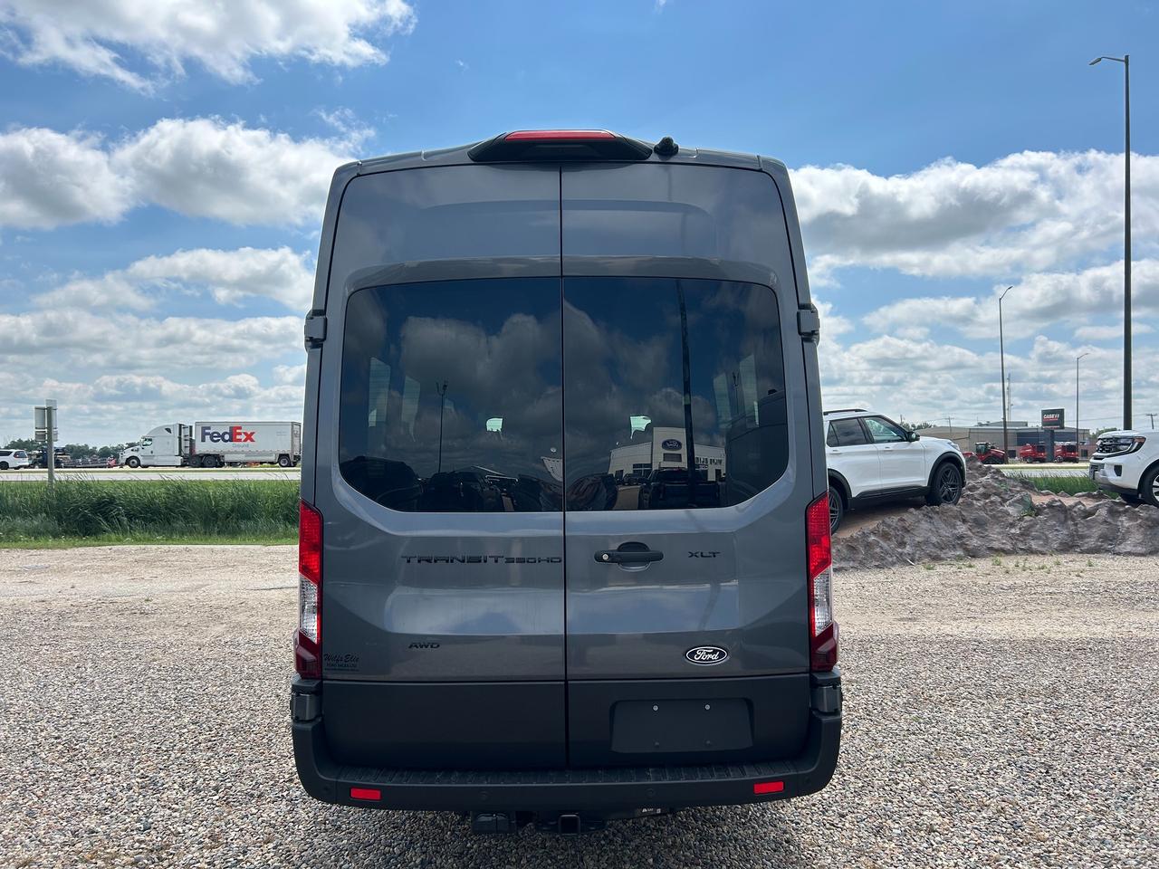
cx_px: 580
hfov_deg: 67.3
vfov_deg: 53.1
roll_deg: -0.5
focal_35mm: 26
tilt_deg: +0.7
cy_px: 434
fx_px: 871
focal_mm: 5.7
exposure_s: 1/5076
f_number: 1.5
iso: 50
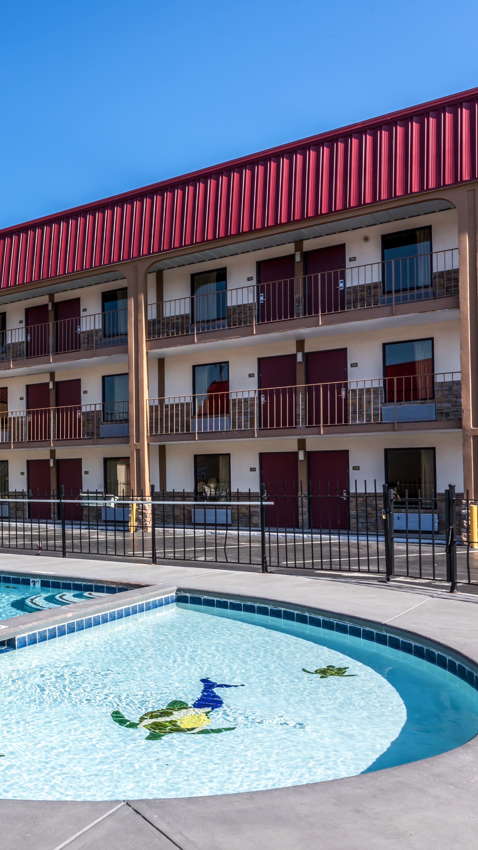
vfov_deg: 61.0
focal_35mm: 32
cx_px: -91
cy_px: 452
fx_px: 721
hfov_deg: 31.1
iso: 80
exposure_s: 1/40
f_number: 16
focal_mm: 19
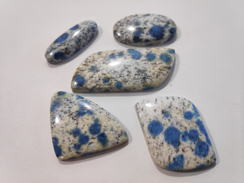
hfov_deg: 81.7
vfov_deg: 66.0
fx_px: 141
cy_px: 92
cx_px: 122
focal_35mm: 20
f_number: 1.9
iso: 568
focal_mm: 3.94
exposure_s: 1/50
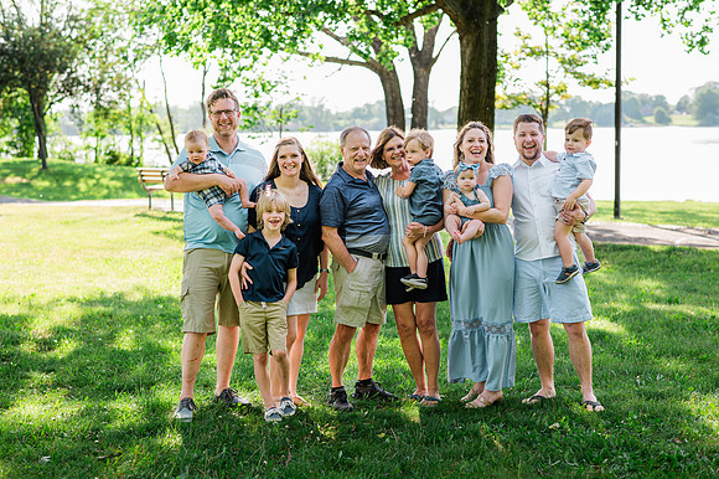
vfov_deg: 23.4
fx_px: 1158
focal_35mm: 58
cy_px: 240
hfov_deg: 34.5
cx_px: 360
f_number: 2.8
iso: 200
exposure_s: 1/500
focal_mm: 58
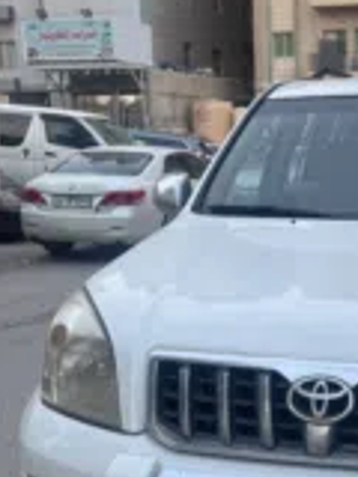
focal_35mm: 60
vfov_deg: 31.5
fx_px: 827
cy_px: 364
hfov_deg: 23.6
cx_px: 337
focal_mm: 6.76
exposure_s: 1/100
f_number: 1.78
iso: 100
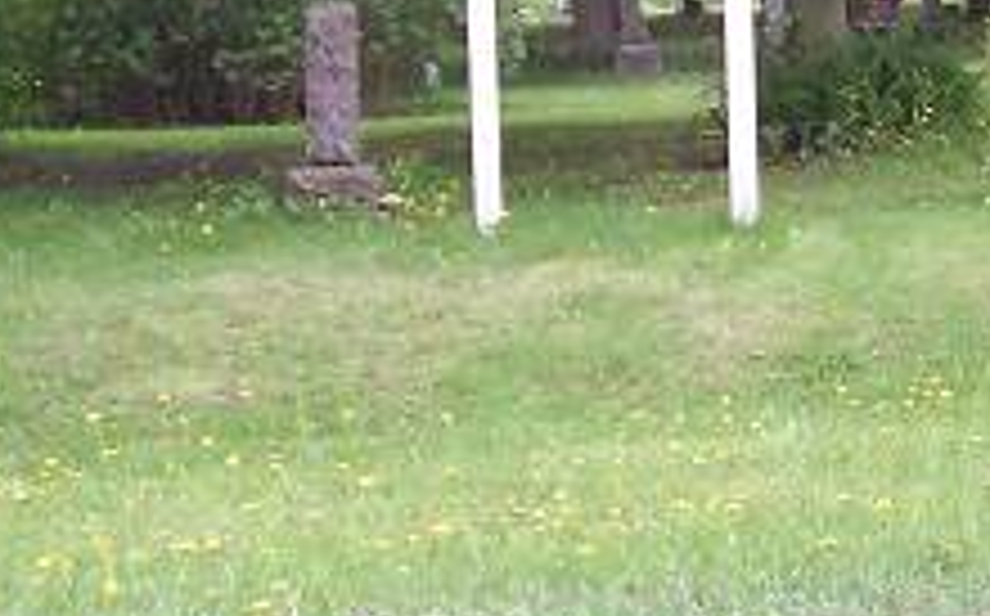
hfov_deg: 15.9
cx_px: 855
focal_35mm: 130
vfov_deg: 9.9
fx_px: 3504
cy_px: -110
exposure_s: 1/147
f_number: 3
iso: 108
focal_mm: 7.6
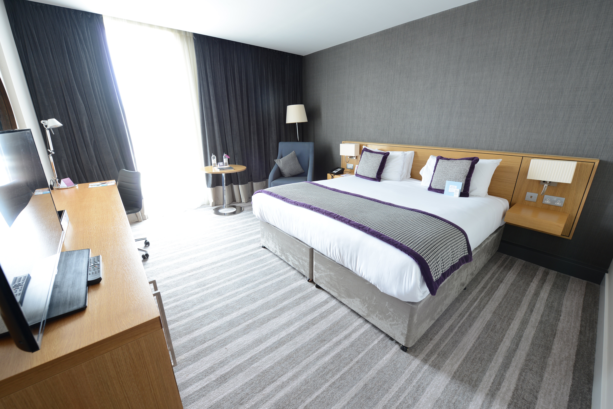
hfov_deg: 104.2
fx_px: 238
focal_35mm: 14
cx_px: 306
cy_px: 204
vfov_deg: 81.2
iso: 160
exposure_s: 1/1.6
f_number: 7.1
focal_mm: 14
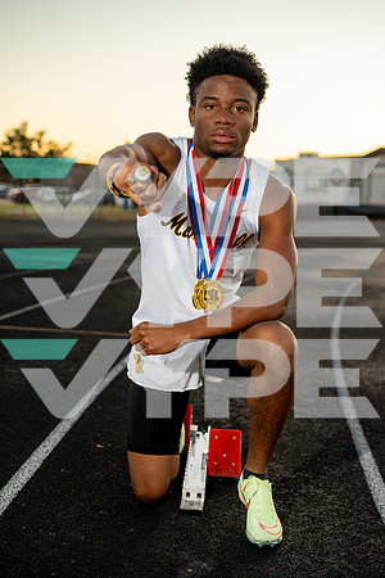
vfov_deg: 36.2
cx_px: 192
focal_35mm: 55
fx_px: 882
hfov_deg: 24.6
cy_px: 289
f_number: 3.5
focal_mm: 55
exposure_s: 1/200
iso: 200
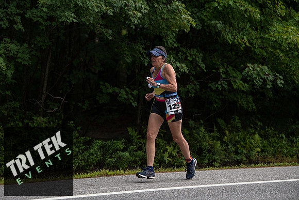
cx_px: 150
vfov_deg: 11.0
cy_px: 100
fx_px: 1038
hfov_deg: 16.4
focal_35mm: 125
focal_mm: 125
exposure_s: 1/400
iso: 200
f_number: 4
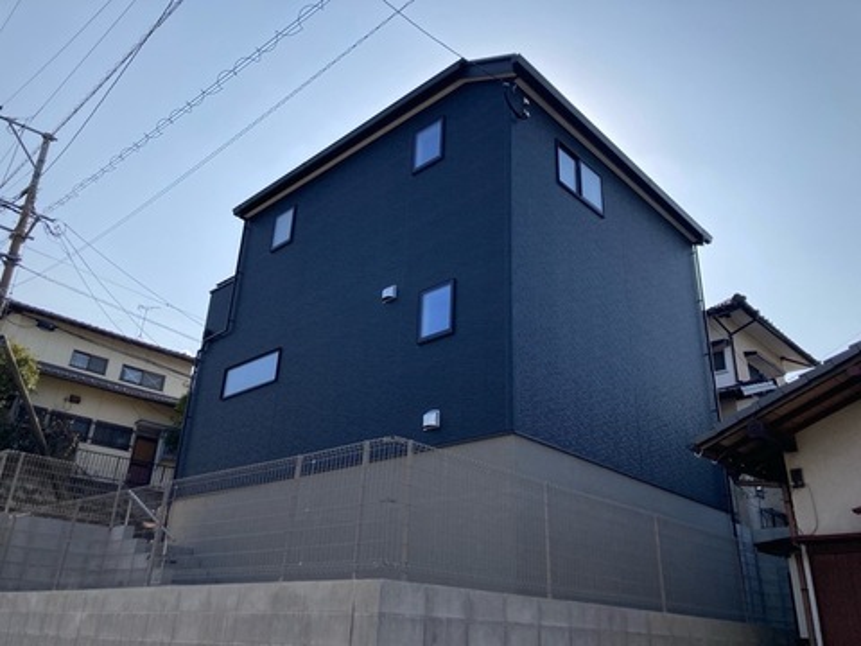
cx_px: 430
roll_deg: -2.7
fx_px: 696
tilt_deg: +26.2
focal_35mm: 28
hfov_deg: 63.4
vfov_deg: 49.7
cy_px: 323
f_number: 1.8
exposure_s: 1/3472
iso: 20
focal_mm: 3.99
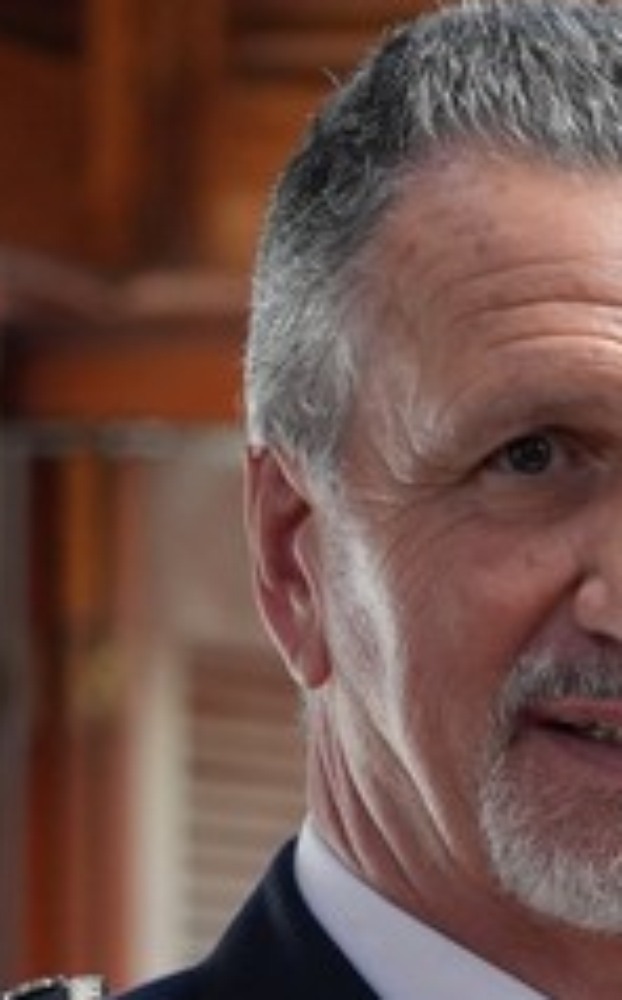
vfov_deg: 6.0
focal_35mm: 346
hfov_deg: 3.8
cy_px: 1345
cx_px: 1160
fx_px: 9419
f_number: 4.5
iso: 2000
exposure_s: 1/160
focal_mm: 70
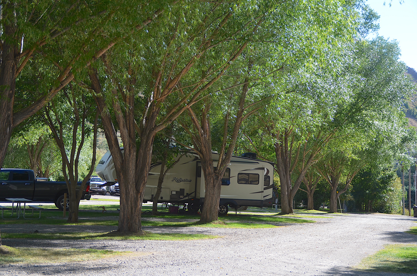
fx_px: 659
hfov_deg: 35.1
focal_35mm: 57
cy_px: 138
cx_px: 208
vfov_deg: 23.7
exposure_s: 1/500
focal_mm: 38
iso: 200
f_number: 4.5
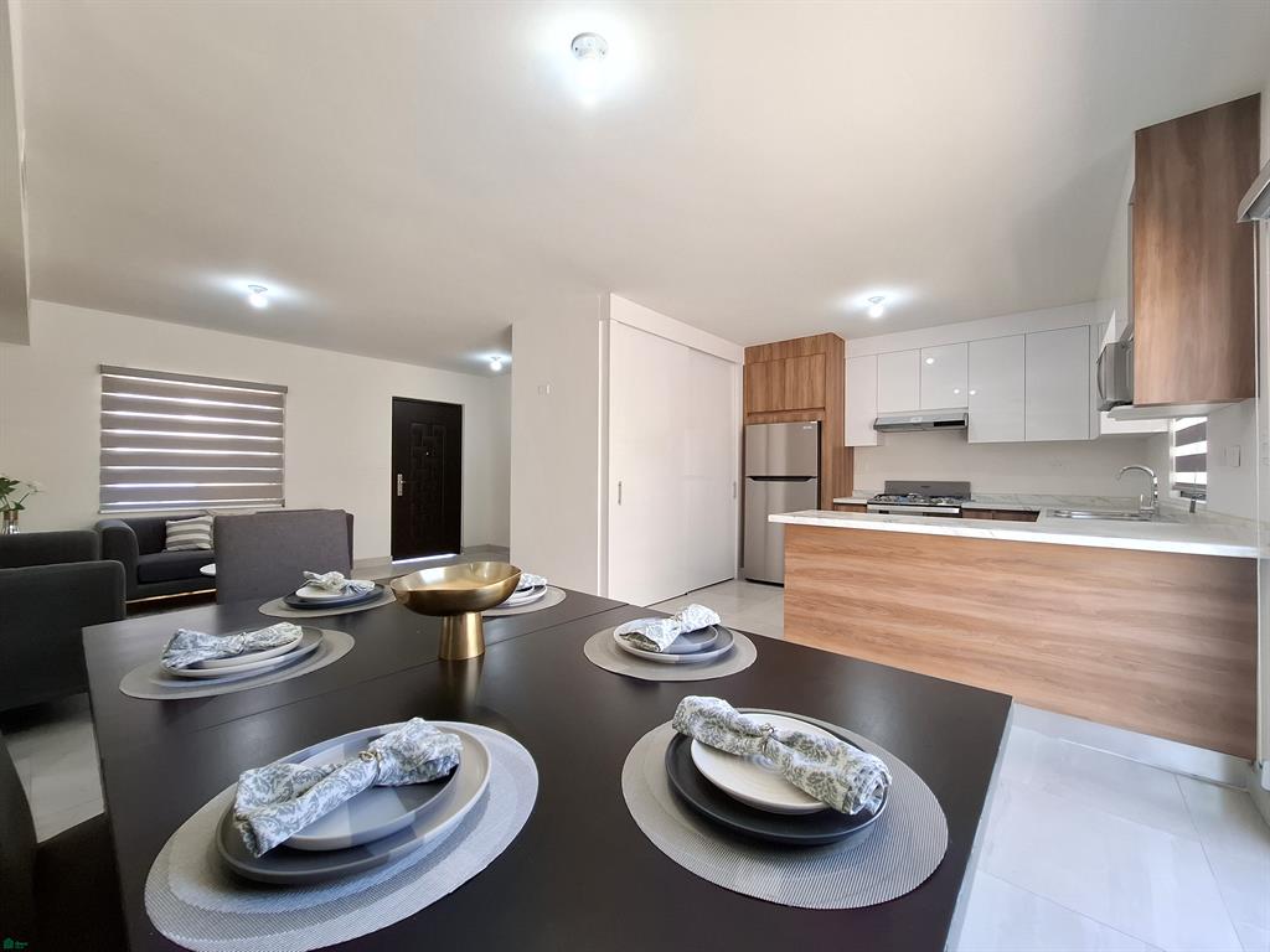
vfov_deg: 89.9
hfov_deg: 106.2
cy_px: 476
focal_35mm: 13
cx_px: 635
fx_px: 477
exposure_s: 1/40
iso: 64
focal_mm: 1.74
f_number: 2.2
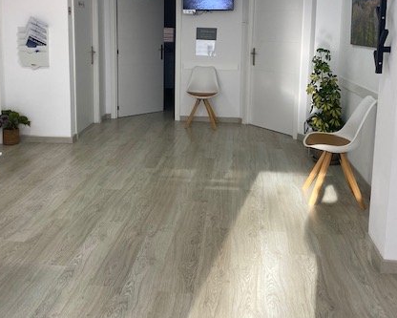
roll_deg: -0.6
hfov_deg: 46.8
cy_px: 97
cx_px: 177
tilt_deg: -8.1
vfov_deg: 37.7
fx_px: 458
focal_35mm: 39
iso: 64
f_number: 1.8
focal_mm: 4.25
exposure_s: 1/100
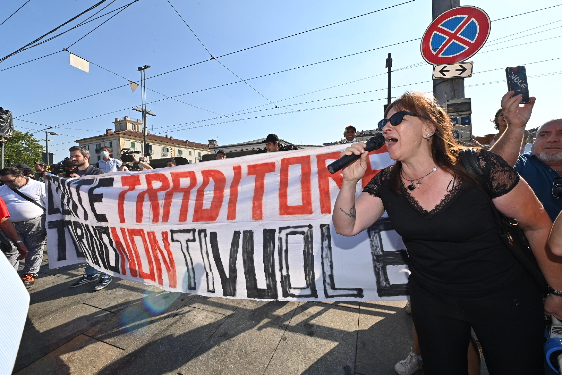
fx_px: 219
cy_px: 188
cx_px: 281
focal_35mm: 14
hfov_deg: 104.3
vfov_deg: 81.2
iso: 400
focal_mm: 14
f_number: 20
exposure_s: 1/200
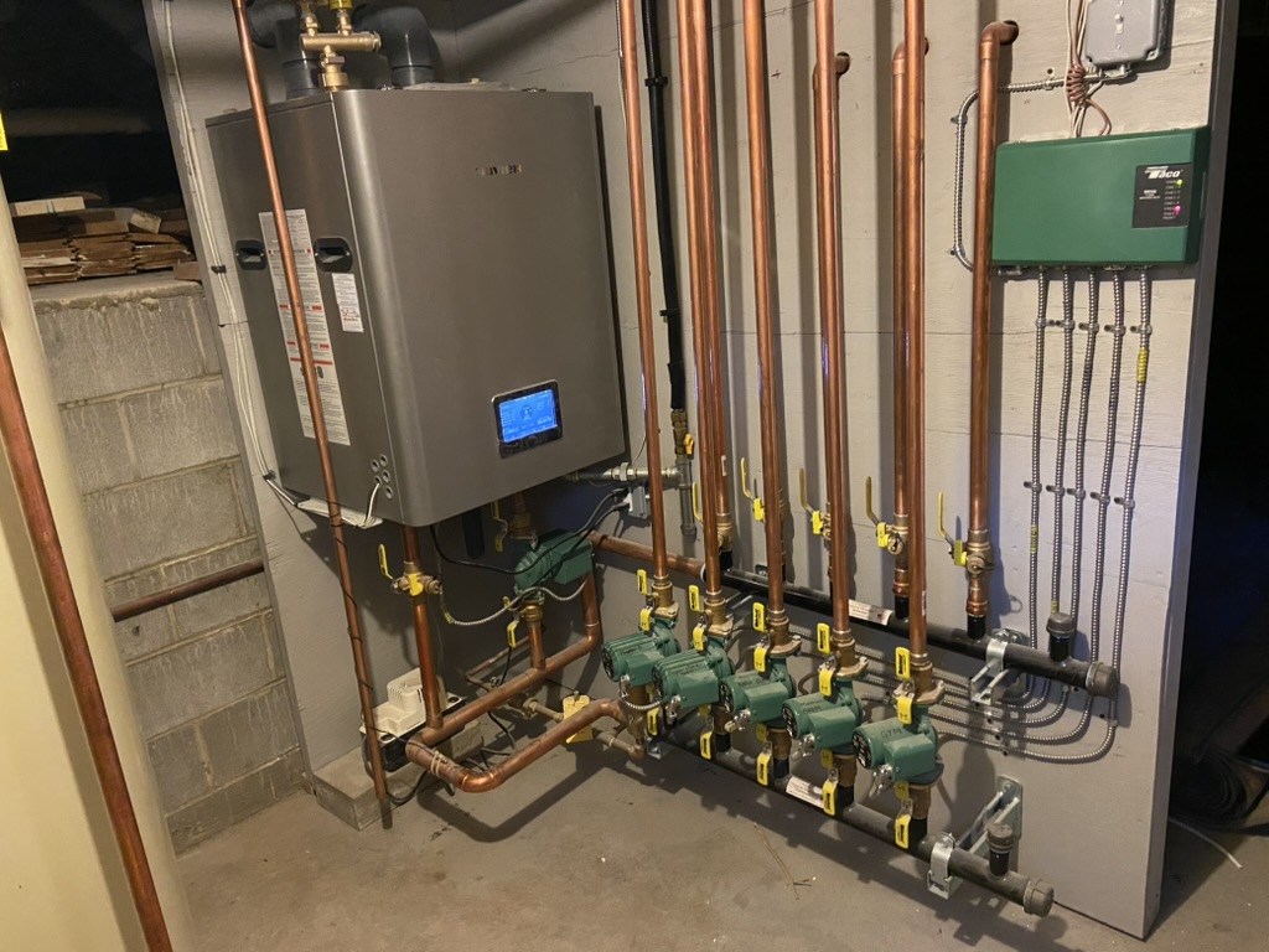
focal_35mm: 26
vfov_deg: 53.1
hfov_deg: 67.3
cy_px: 476
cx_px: 634
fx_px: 953
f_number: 1.8
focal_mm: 4.25
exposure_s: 1/30
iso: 640
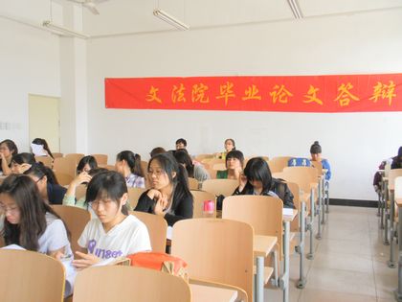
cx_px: 201
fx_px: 430
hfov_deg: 50.1
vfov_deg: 38.7
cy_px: 151
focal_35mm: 37
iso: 100
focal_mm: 6.6
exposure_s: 1/30
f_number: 3.5
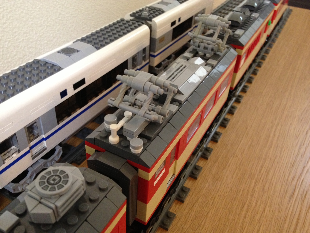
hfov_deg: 52.6
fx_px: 313
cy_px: 116
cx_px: 155
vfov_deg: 40.7
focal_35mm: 35
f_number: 2.4
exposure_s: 1/20
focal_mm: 4.28
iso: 250
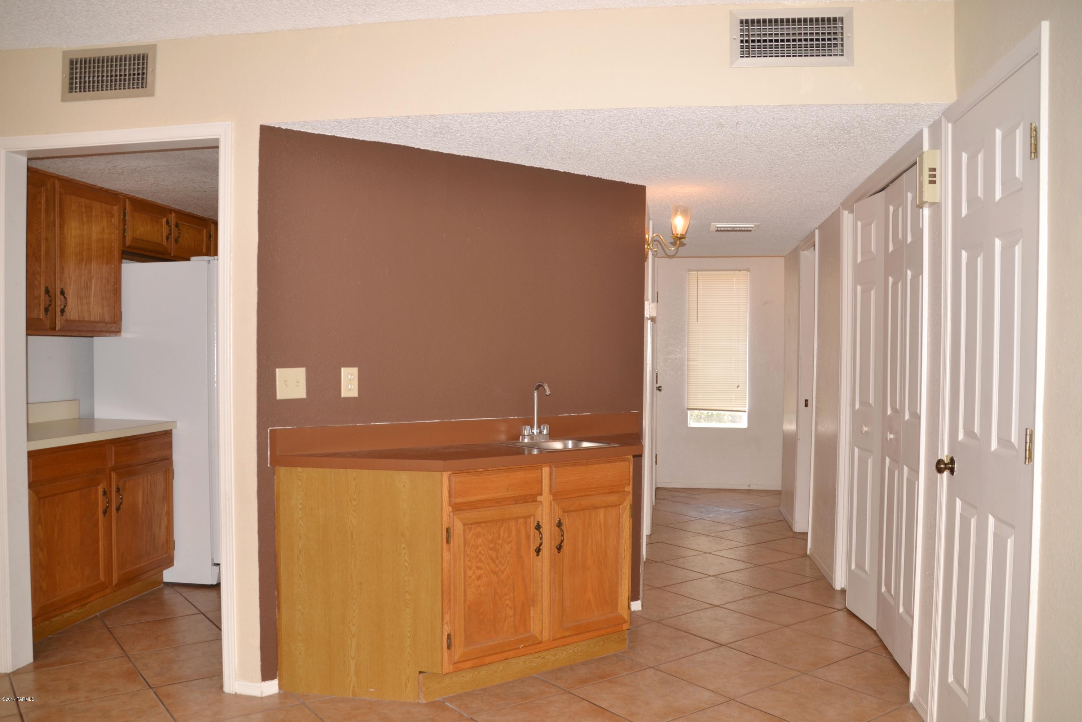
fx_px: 902
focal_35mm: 30
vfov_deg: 43.6
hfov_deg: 61.9
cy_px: 361
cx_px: 541
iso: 100
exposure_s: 1/60
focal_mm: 20
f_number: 3.5
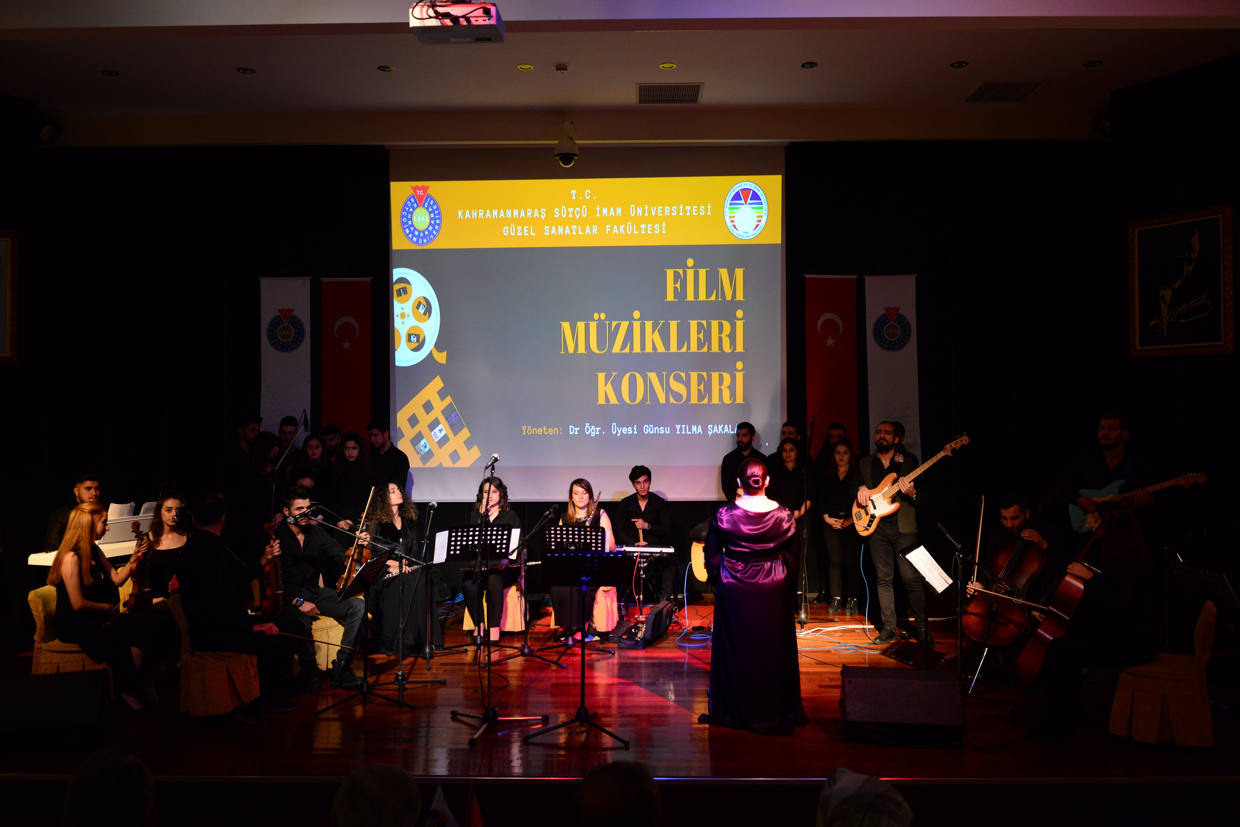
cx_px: 620
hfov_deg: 63.7
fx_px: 999
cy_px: 414
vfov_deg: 45.0
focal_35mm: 29
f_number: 4
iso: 2000
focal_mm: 29
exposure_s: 1/60
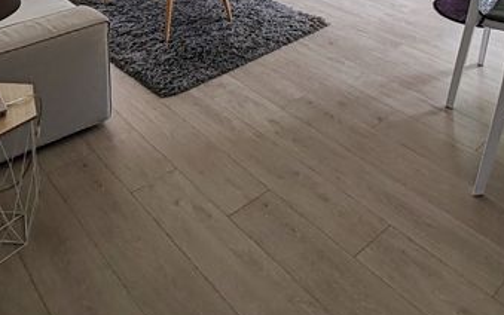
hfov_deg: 49.2
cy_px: -116
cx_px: 280
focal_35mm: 40
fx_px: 550
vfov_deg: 26.2
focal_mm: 1.96
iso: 64
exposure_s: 1/50
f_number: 2.2
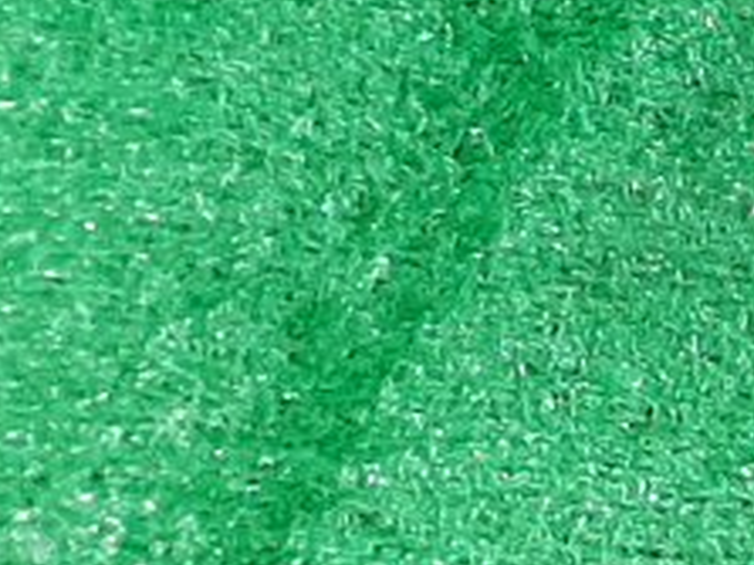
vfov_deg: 8.2
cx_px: 2316
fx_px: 3657
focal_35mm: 168
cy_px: -717
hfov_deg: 9.2
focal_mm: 3.93
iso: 122
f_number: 1.7
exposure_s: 1/50
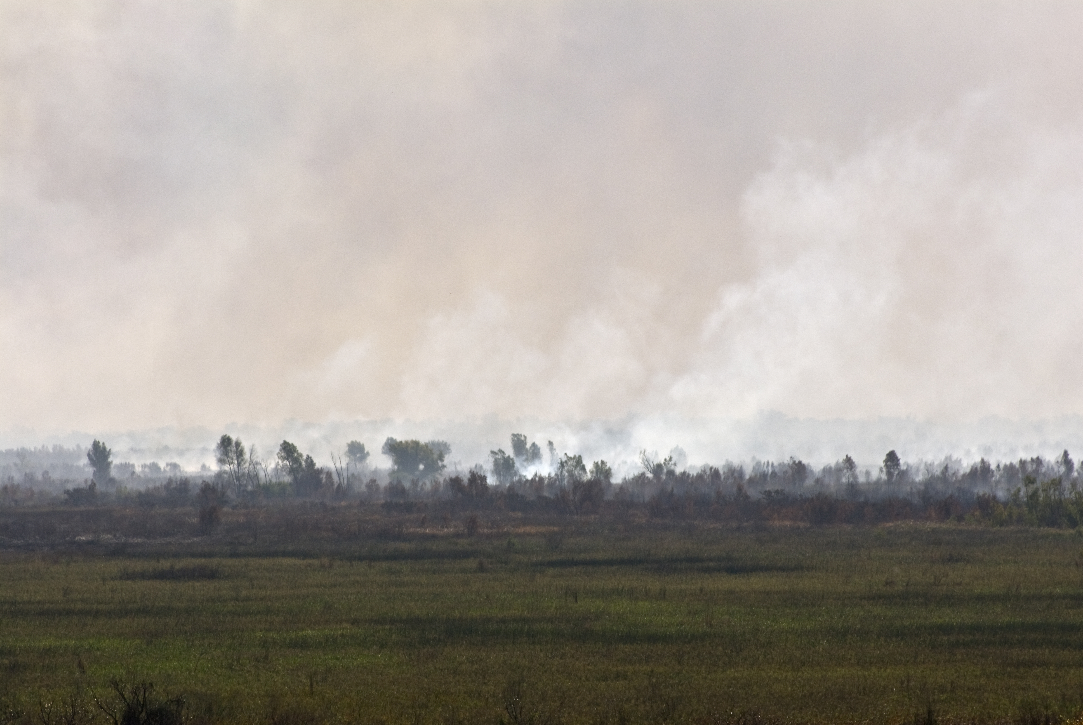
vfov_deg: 3.1
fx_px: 13554
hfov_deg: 4.6
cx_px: 542
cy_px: 362
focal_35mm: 450
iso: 100
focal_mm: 300
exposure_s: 1/500
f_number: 11
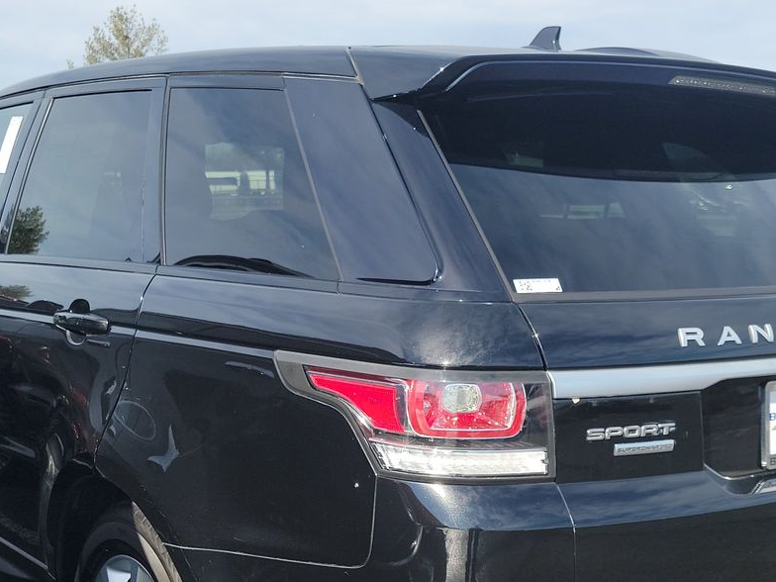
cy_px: 450
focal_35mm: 49
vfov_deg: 29.1
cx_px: 399
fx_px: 1098
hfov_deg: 38.9
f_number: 1.8
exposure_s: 1/616
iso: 50
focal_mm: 6.7
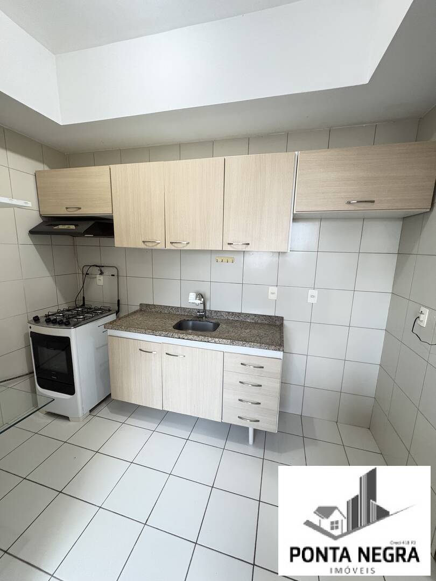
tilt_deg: -9.6
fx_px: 235
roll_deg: -1.6
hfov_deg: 85.7
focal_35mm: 14
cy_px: 290
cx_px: 218
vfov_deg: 102.1
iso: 500
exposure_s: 1/60
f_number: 2.2
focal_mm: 2.22
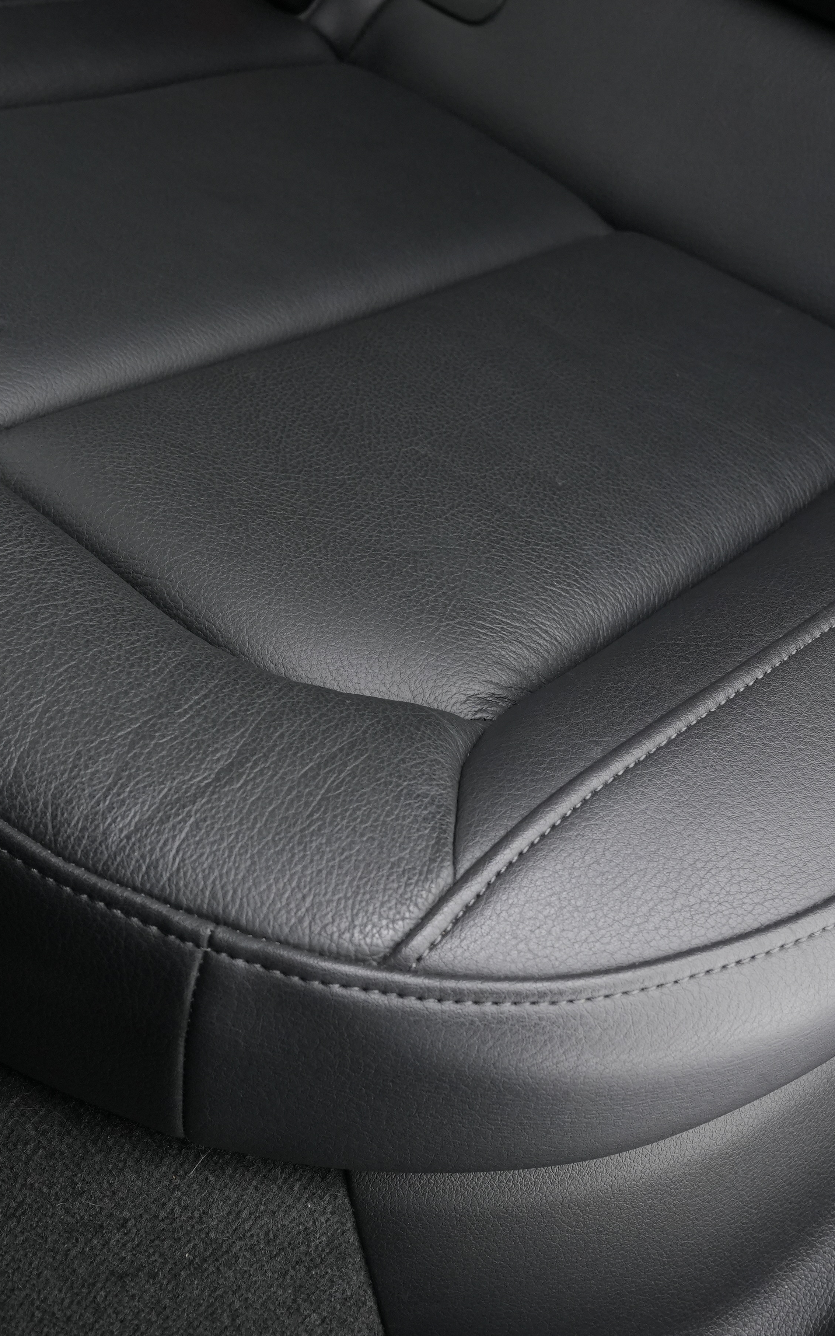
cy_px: 591
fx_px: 1711
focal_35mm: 47
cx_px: 316
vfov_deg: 42.6
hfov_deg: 27.3
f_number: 5.6
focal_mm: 18
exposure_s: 1/50
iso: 1000
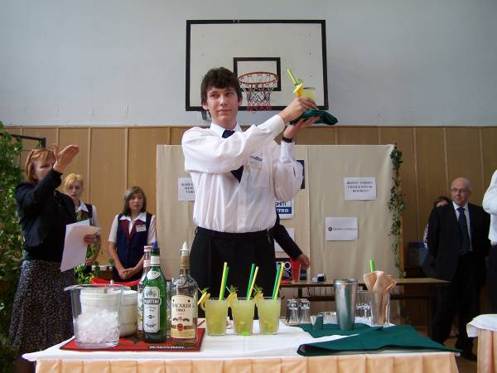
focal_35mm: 38
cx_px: 248
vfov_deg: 37.7
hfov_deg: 49.0
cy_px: 186
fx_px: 546
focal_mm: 6.3
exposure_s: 1/60
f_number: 2.8
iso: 80
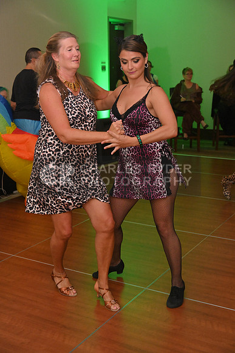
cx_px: 118
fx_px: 470
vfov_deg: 41.1
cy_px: 176
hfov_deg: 28.1
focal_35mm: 48
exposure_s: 1/320
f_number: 4.5
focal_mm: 48
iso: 4000
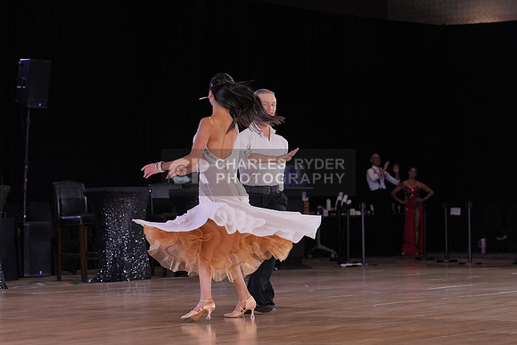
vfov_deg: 13.0
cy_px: 172
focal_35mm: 105
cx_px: 258
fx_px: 1508
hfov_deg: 19.5
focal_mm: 70
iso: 2000
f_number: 3.5
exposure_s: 1/500
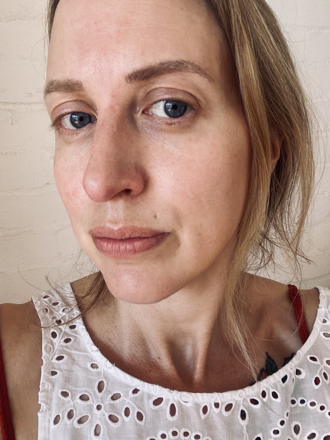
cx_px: 165
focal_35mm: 30
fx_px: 381
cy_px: 220
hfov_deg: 46.8
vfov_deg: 60.0
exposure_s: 1/117
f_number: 2.2
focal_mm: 2.71
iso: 100
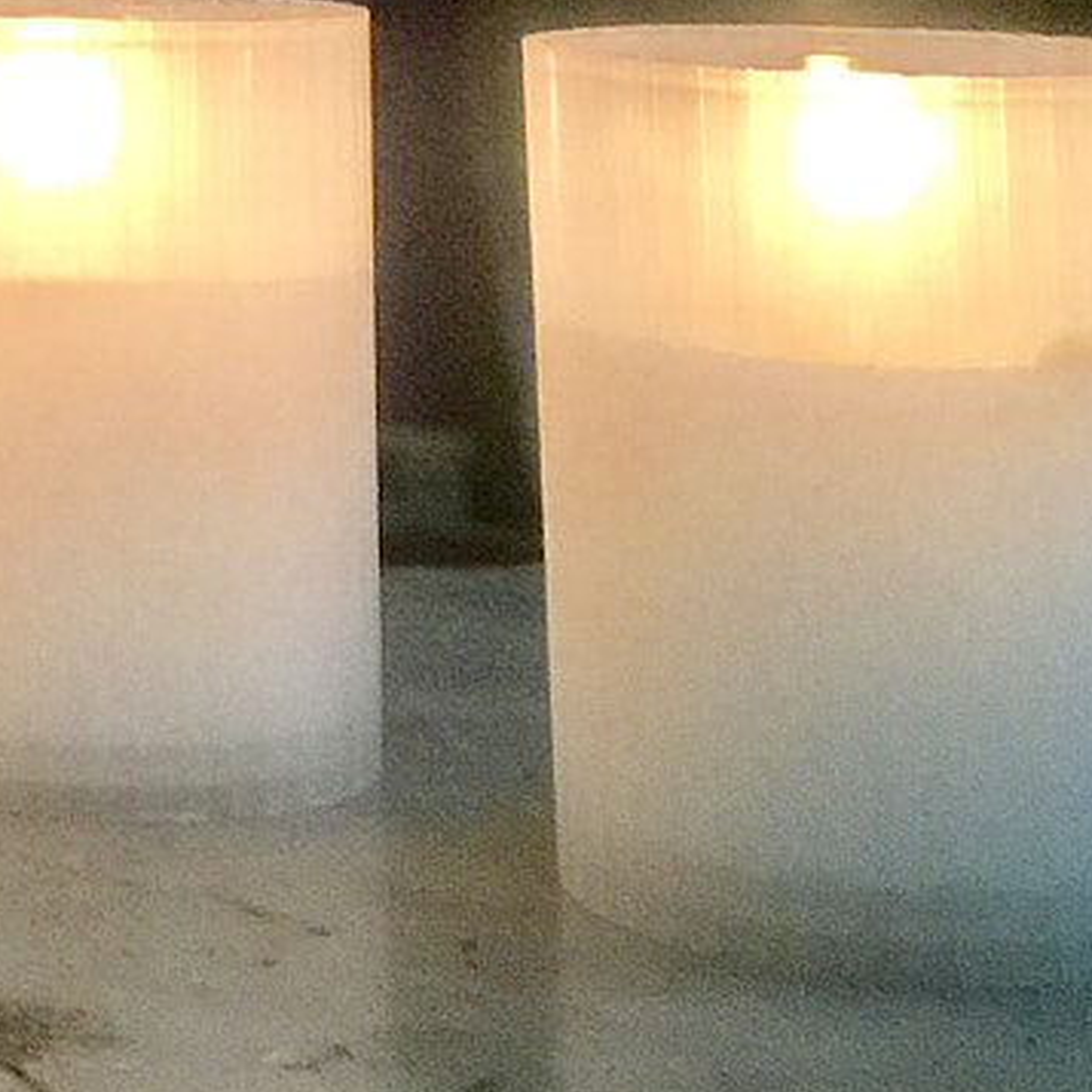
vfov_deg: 13.6
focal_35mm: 115
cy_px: -850
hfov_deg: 14.3
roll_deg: +1.1
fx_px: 4104
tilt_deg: +10.8
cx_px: -486
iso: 50
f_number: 2.2
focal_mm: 4.15
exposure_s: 1/33
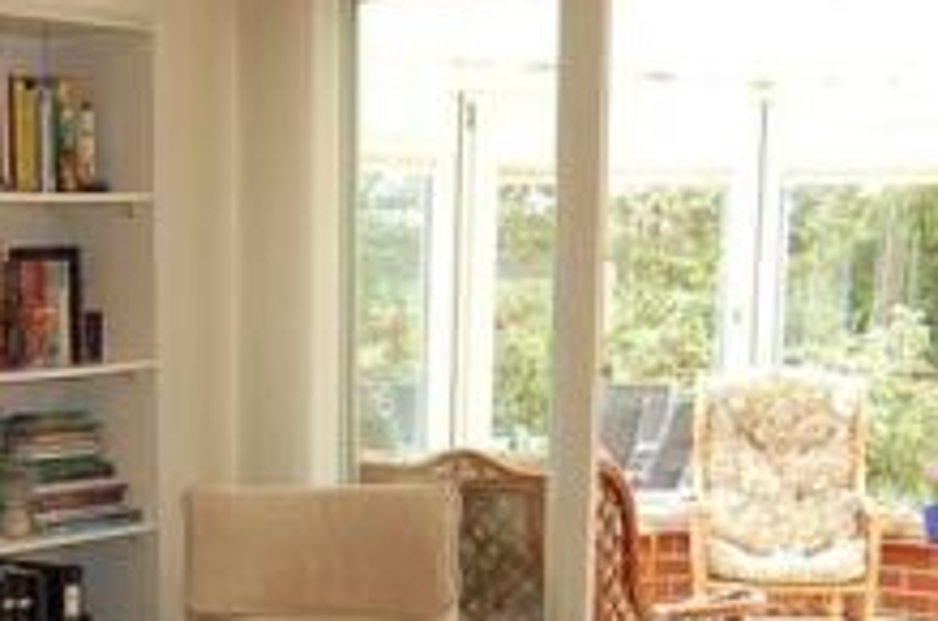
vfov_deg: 16.0
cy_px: 784
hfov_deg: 24.6
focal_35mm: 81
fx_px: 2106
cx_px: 163
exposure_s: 1/60
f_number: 3.5
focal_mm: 18
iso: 400
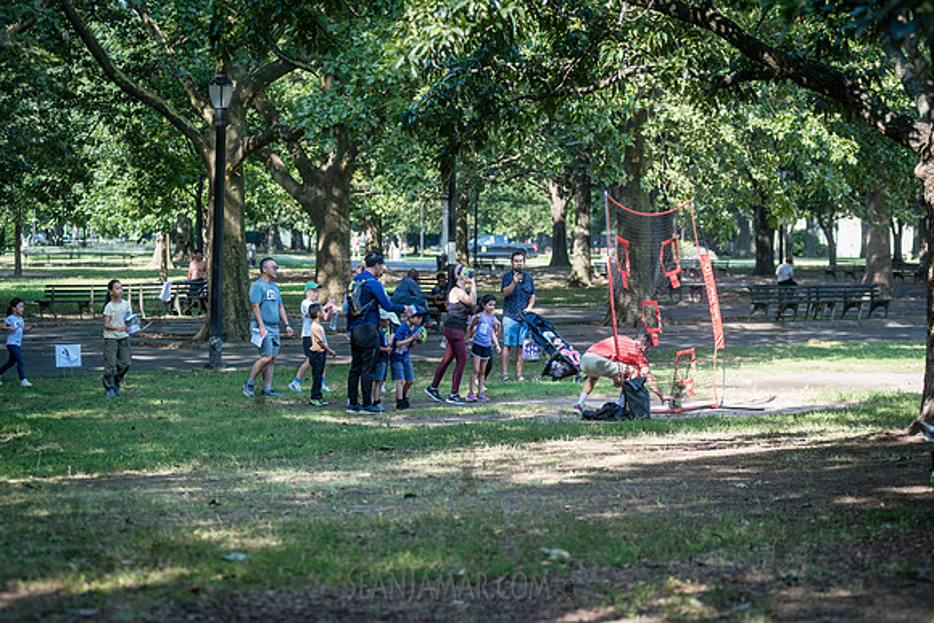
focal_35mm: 92
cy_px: 312
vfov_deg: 14.9
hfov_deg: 22.1
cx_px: 467
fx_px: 2387
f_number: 3.5
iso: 500
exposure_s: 1/640
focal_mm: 92
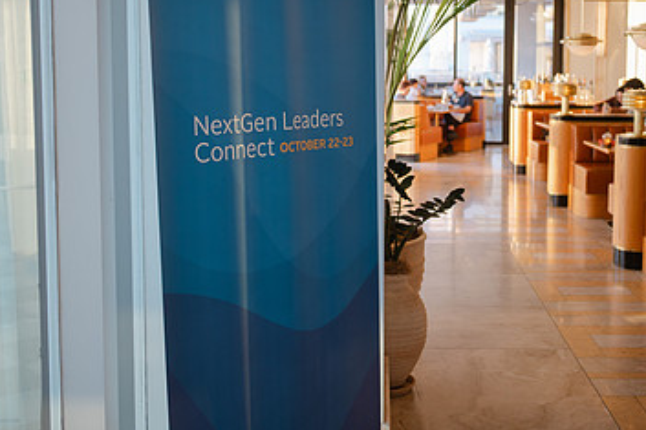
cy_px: 139
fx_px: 825
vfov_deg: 29.0
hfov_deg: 42.5
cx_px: 401
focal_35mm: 46
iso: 100
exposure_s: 1/40
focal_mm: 28
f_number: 2.8
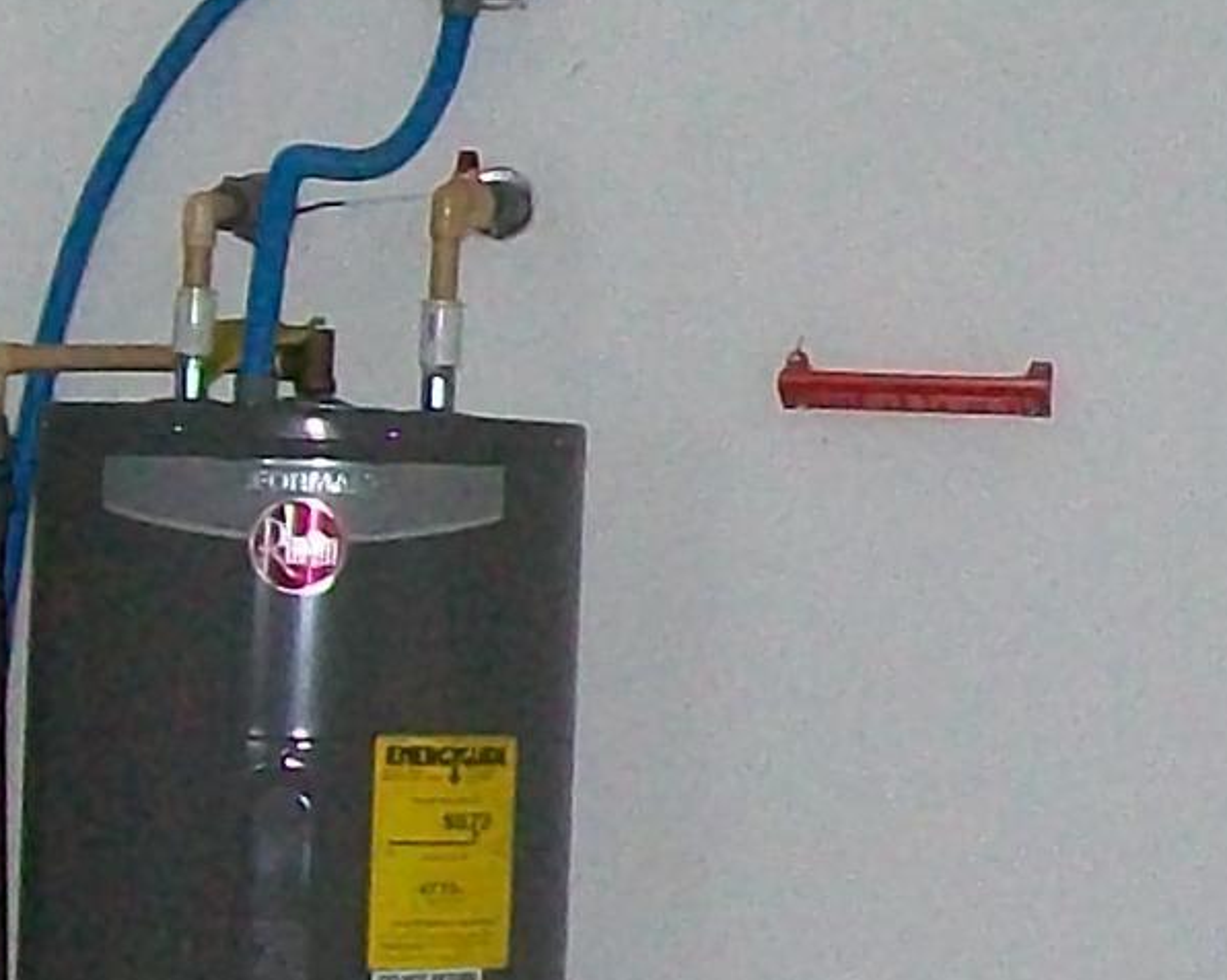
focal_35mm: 177
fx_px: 6423
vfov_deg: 8.7
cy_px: 247
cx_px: 1843
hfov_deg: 10.5
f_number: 2.7
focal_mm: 6
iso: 200
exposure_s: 1/125
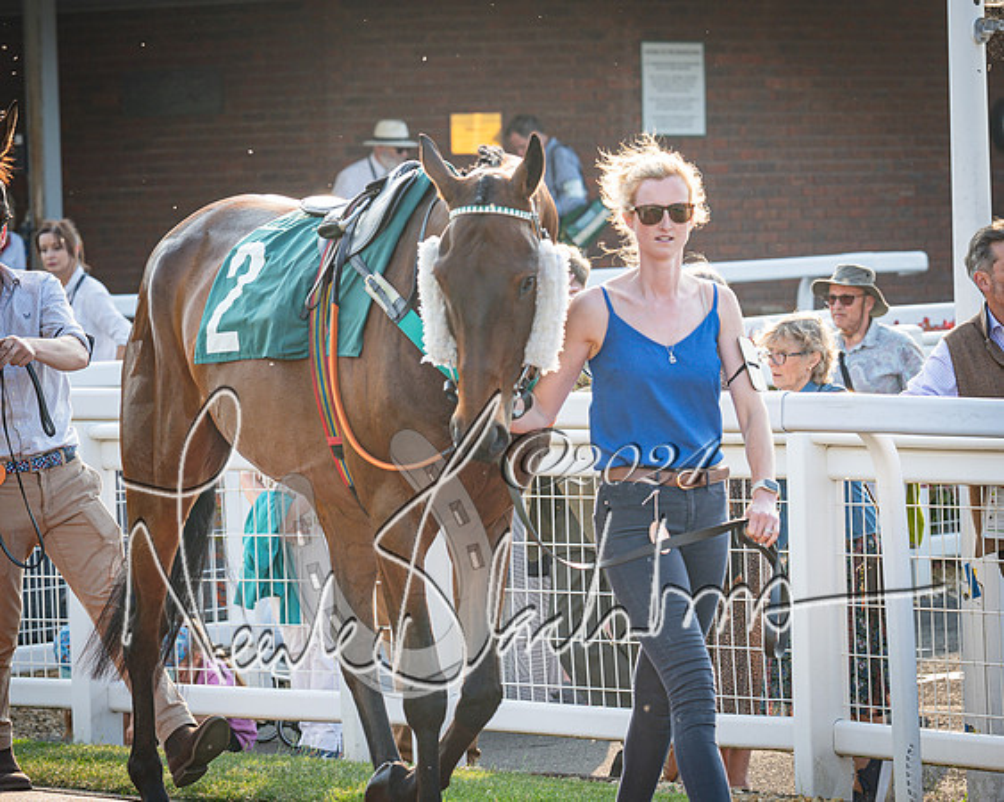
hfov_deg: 8.4
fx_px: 6800
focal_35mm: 229
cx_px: 606
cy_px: 403
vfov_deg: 6.8
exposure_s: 1/320
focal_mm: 135
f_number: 5
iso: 200
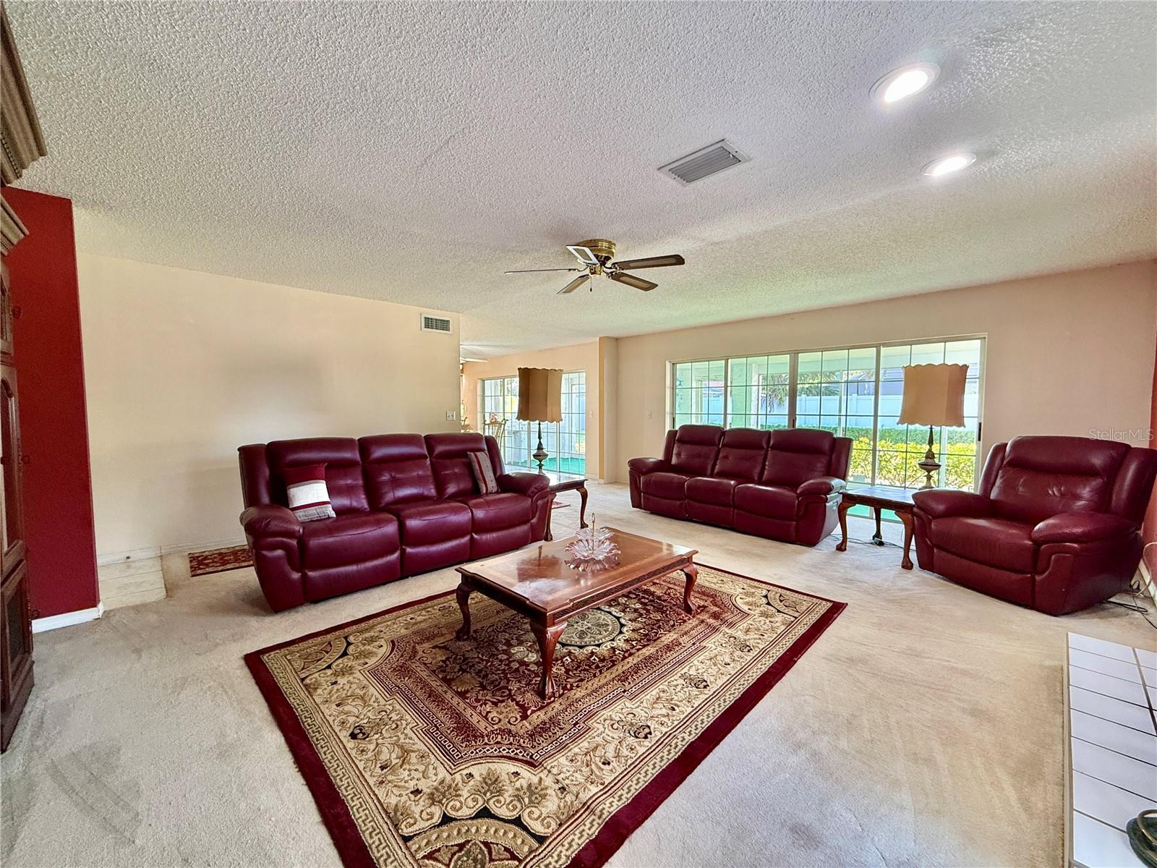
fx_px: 468
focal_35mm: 14
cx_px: 578
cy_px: 434
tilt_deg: -3.7
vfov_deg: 85.7
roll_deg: -0.4
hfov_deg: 102.1
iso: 400
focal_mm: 2.22
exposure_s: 1/60
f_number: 2.2
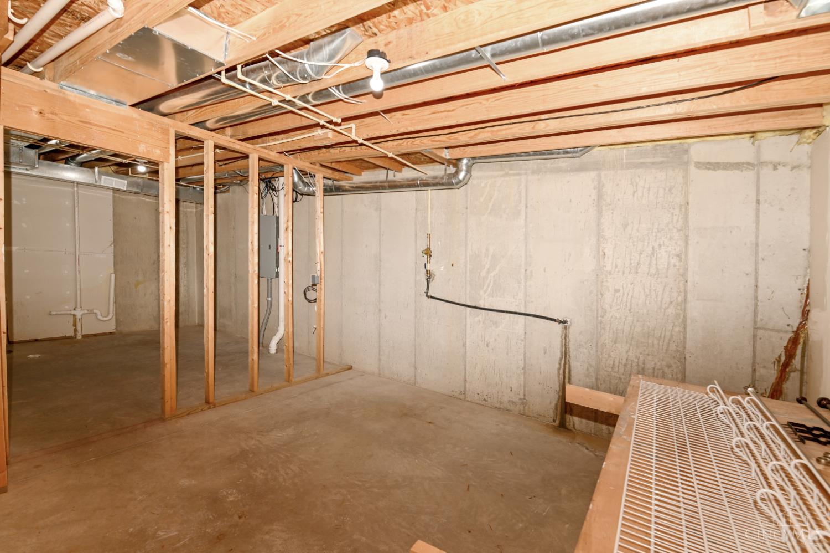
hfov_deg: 100.4
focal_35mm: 15
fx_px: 346
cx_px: 415
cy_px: 276
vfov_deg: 77.2
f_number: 8
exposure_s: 1/80
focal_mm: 15
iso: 250
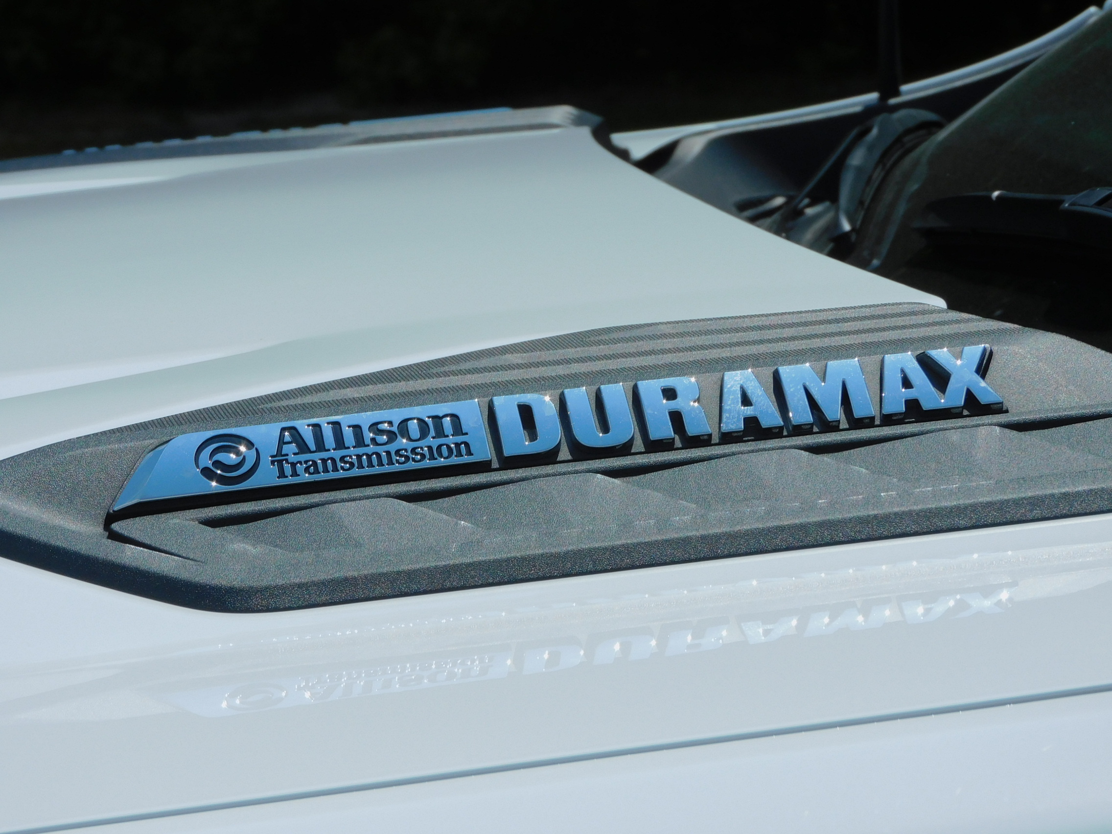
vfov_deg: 11.0
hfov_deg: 14.6
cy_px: 417
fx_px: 4337
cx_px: 556
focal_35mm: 135
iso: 125
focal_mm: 24.2
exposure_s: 1/1600
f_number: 5.6
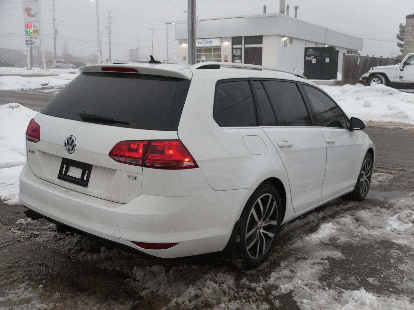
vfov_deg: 40.7
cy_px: 155
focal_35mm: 35
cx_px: 207
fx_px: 419
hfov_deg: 52.6
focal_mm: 6.3
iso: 100
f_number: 3.5
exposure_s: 1/90
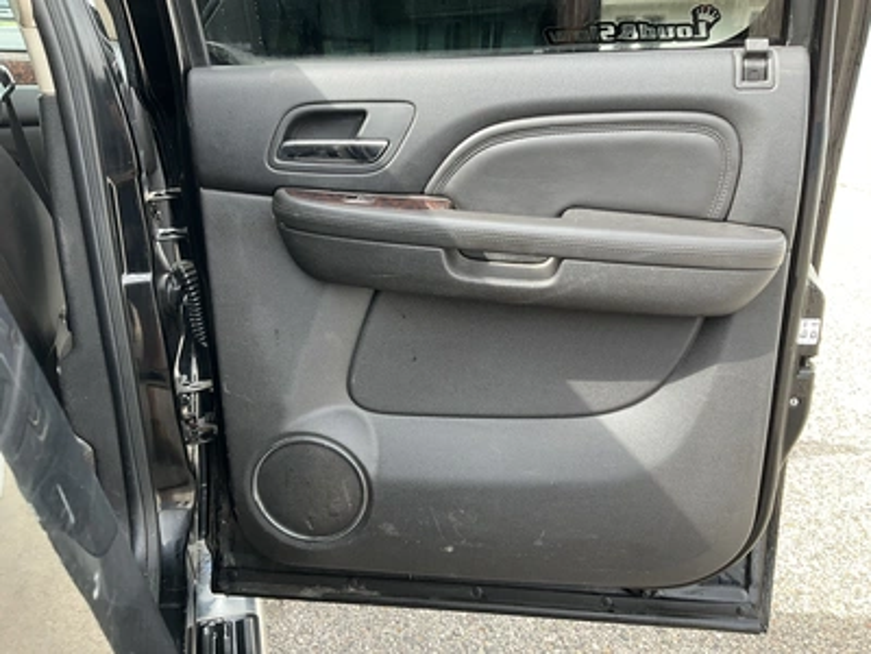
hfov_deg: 61.7
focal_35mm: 29
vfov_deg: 48.2
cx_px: 436
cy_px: 327
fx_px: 730
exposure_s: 1/122
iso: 16
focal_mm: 3
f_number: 1.8
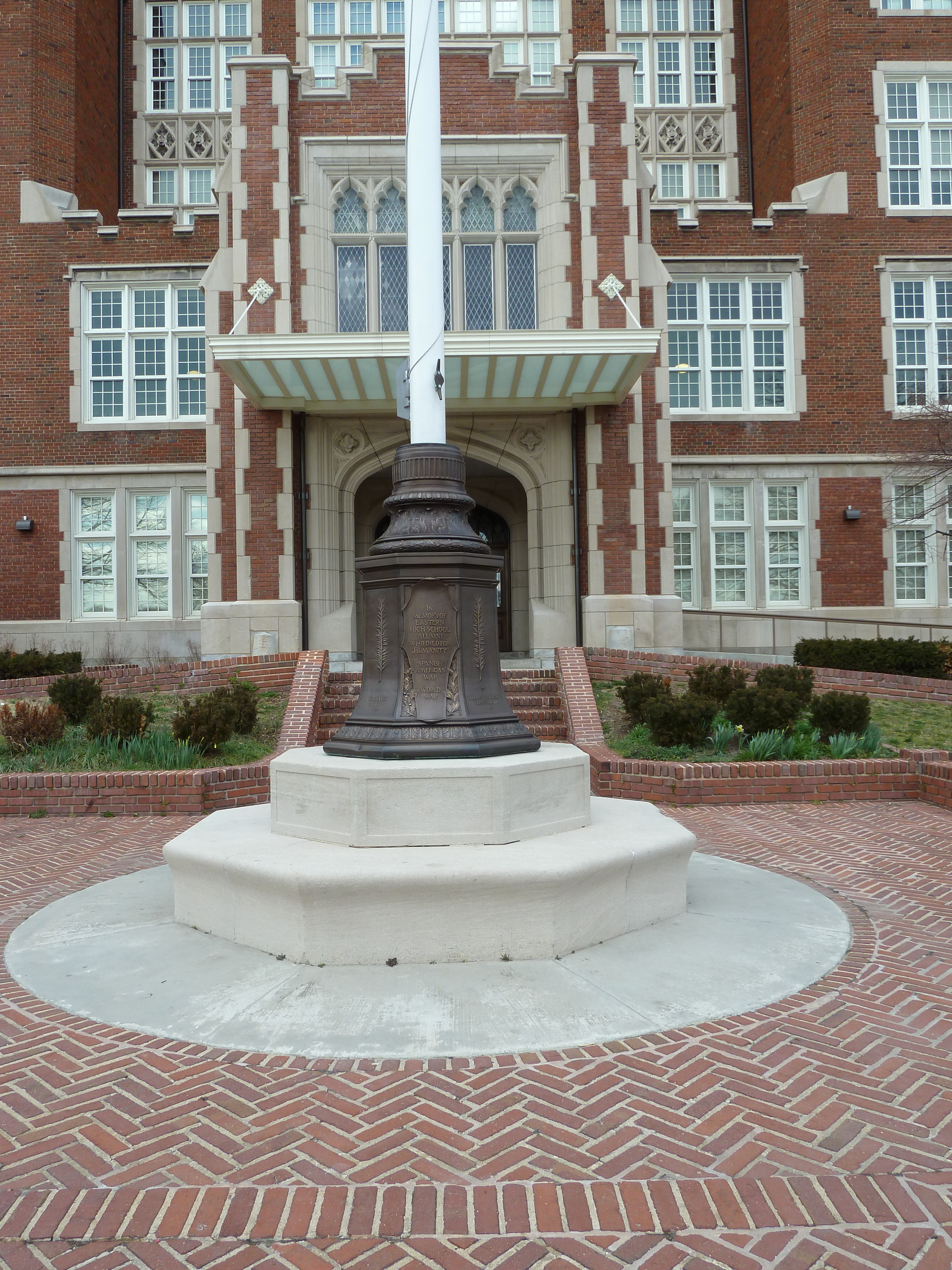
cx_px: 476
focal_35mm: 27
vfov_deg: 65.3
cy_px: 635
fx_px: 990
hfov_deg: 51.4
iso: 80
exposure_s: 1/125
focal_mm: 4.4
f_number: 4
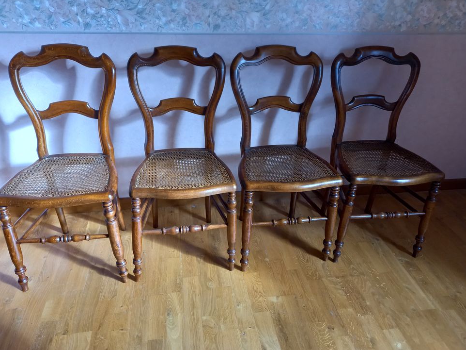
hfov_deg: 67.3
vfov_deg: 53.0
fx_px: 350
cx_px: 226
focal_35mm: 26
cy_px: 172
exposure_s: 1/50
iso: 160
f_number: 2
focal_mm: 4.6
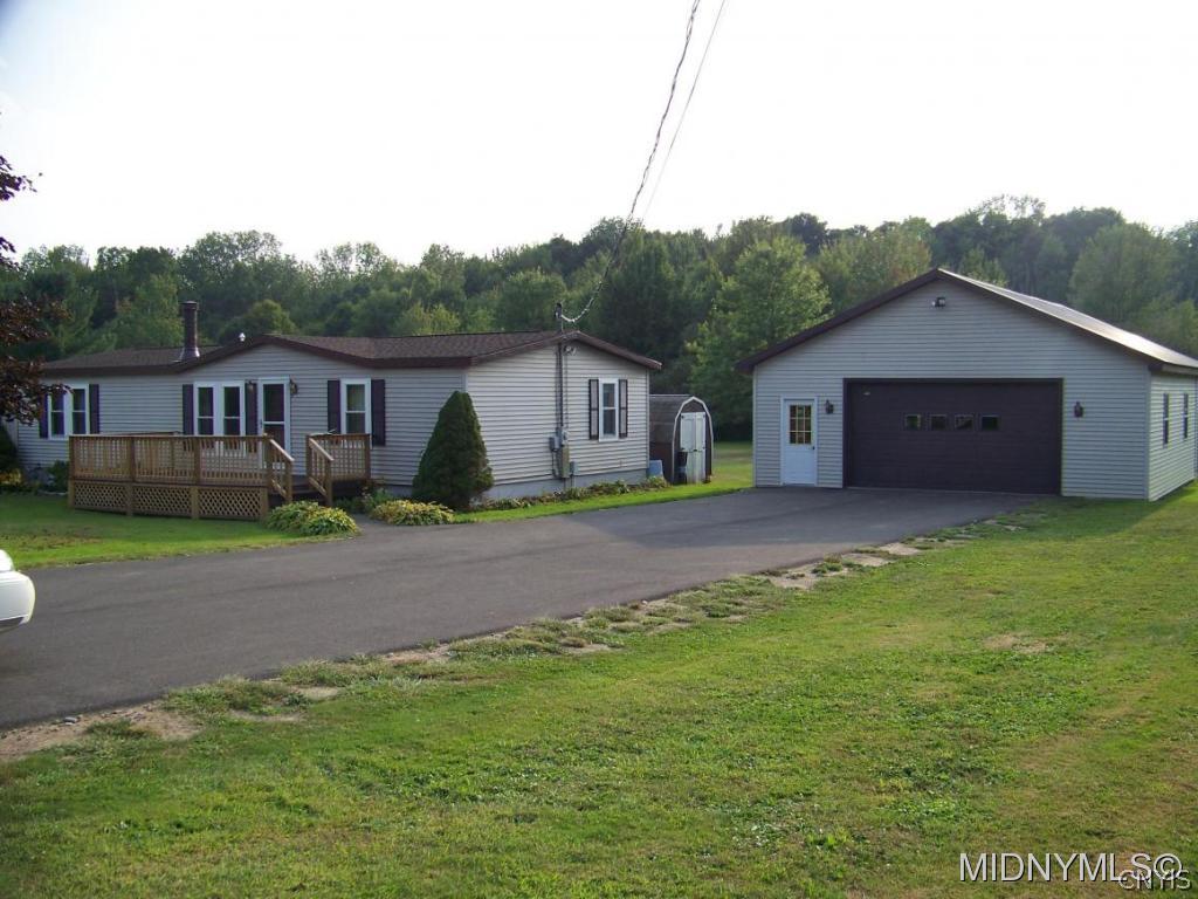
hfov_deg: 51.4
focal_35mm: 36
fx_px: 1246
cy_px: 450
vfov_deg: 39.7
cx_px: 599
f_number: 2.8
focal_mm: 5.85
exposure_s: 1/400
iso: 64
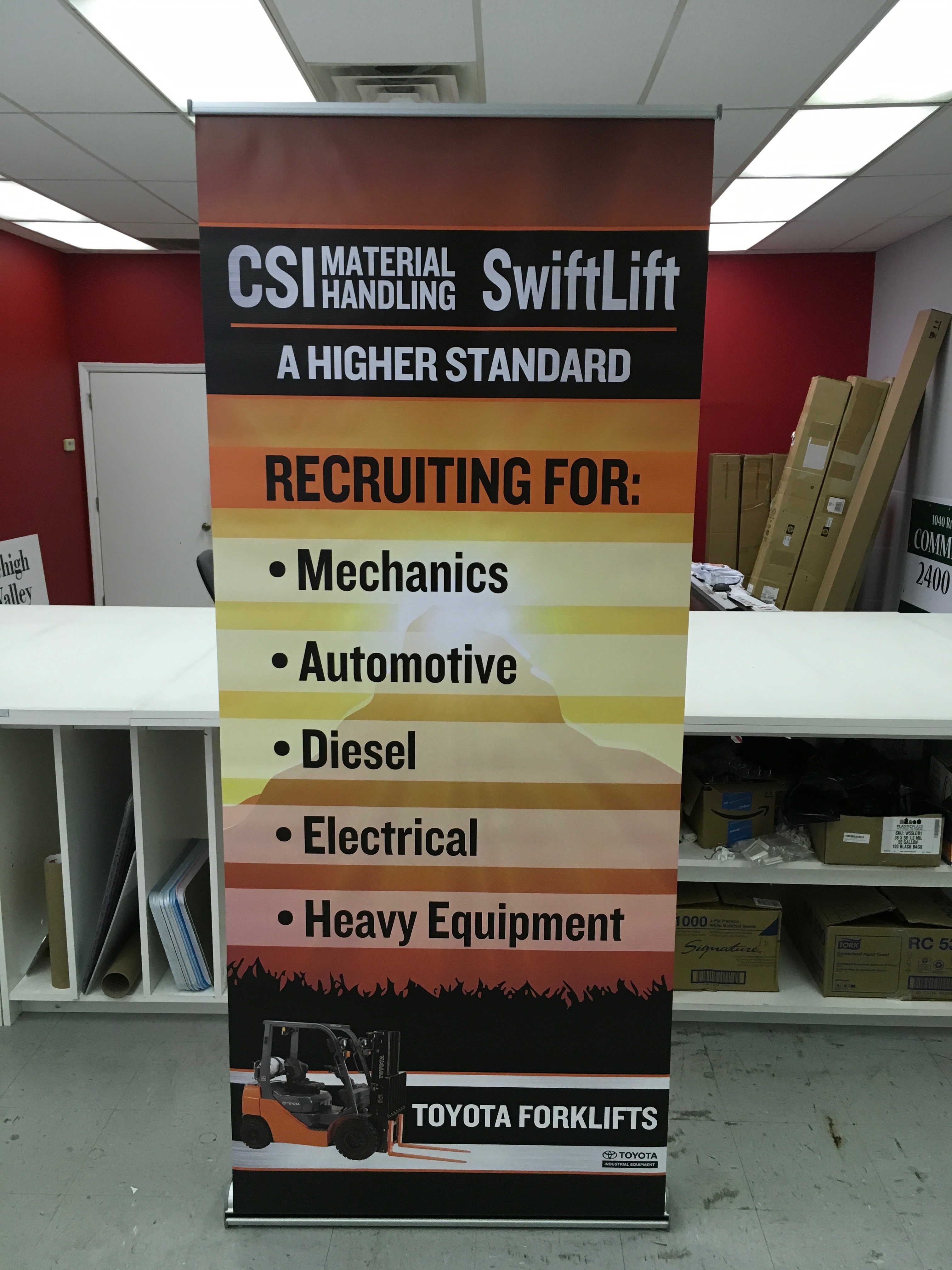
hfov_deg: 48.2
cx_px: 476
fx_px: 1063
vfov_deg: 61.7
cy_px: 635
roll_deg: -0.1
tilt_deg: -12.5
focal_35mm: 29
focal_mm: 4.15
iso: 40
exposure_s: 1/30
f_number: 2.2
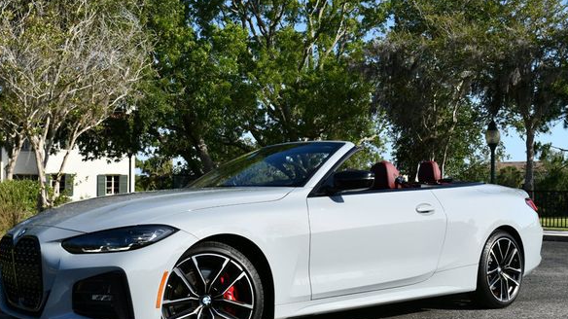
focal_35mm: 46
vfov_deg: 25.9
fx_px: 693
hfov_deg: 44.6
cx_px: 266
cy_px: 182
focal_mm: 20
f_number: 8
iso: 110
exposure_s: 1/250
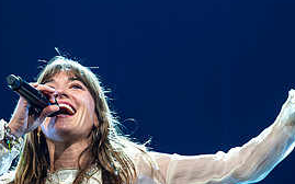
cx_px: 83
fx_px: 1760
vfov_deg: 6.0
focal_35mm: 219
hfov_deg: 9.6
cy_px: 98
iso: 400
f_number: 2.8
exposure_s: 1/250
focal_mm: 78
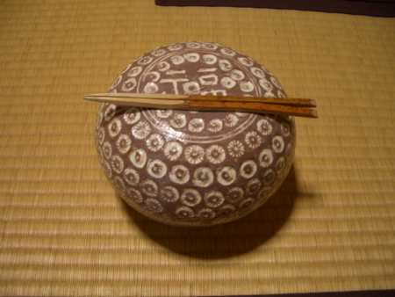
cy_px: 148
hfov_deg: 52.6
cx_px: 198
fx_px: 400
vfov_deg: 40.7
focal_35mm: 35
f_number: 2.6
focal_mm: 5.8
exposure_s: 1/13
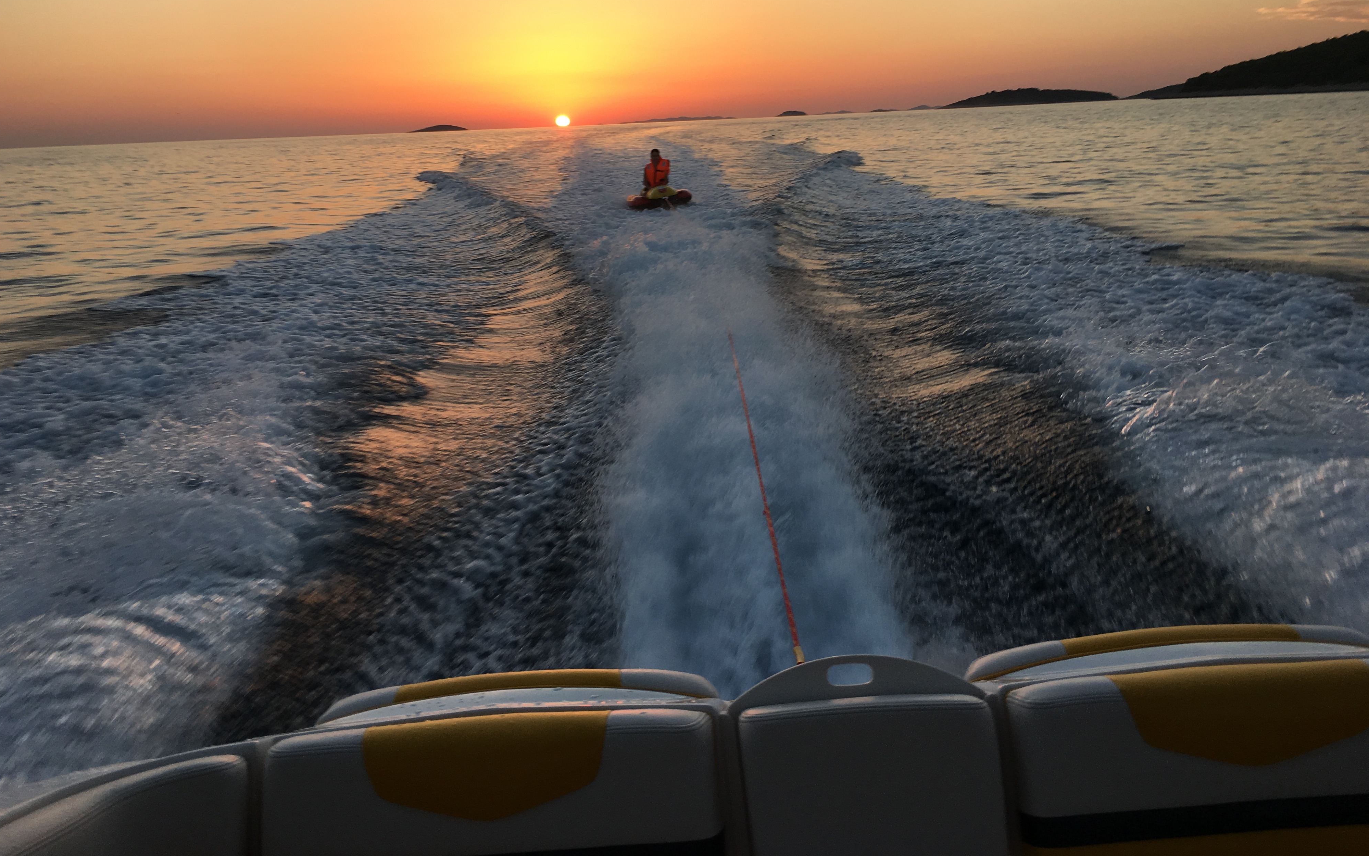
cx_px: 680
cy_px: 355
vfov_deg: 40.5
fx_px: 1157
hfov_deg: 61.2
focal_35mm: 31
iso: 25
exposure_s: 1/199
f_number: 2.2
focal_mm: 4.15
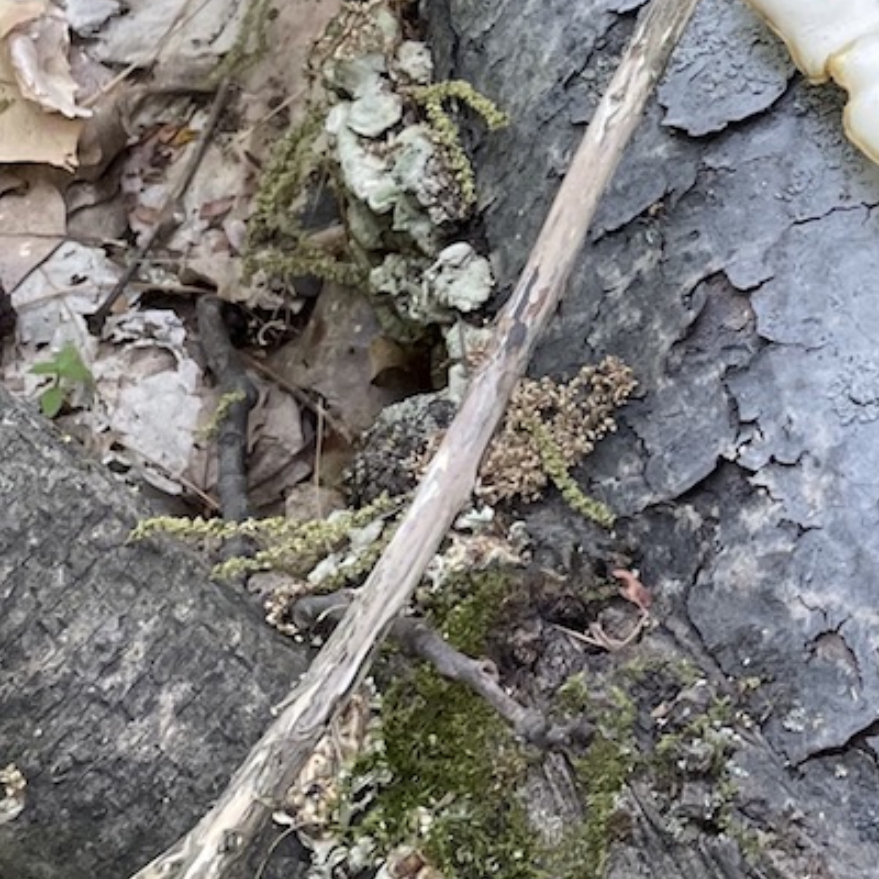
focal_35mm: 98
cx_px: 1055
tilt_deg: -49.9
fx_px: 2815
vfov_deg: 17.2
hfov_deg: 17.0
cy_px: -56
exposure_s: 1/121
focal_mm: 4.2
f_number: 1.6
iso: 100
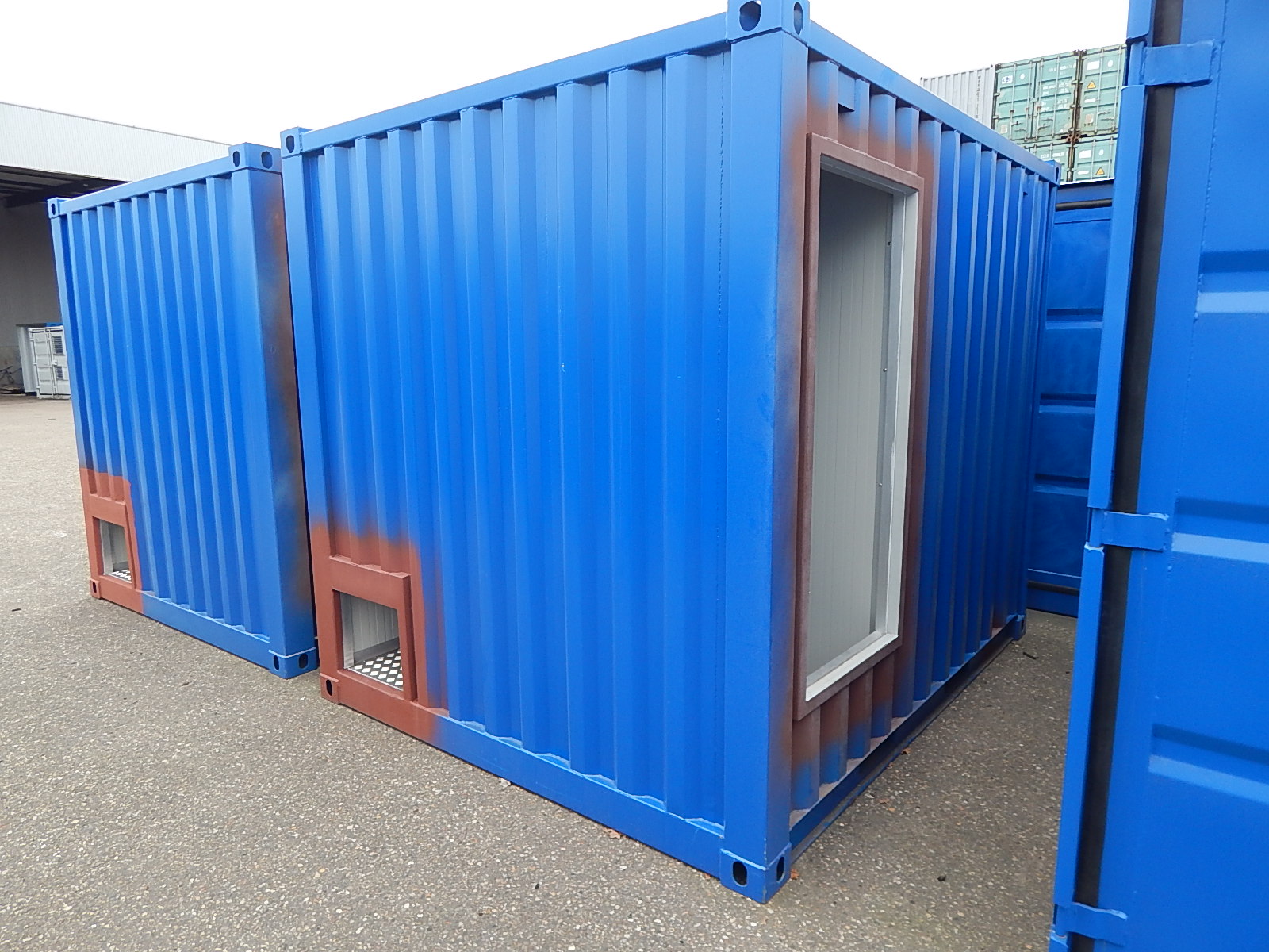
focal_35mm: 23
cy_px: 476
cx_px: 634
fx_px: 843
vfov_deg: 58.9
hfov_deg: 73.9
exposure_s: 1/50
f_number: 3
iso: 125
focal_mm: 4
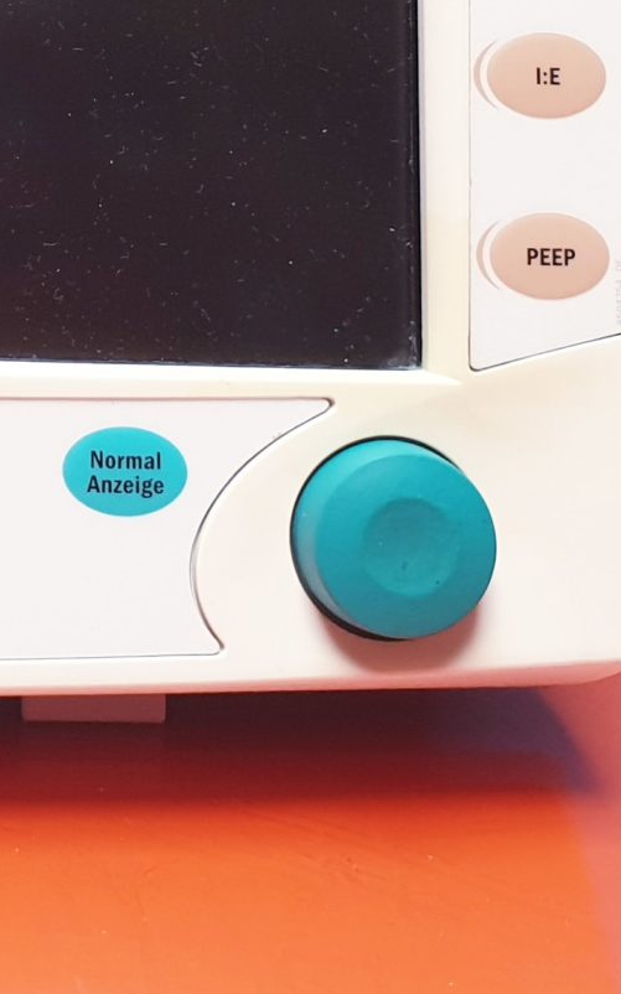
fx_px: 2384
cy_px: -98
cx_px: -366
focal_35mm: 88
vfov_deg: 22.3
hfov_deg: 13.8
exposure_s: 1/50
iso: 125
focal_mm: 4.3
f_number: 2.4
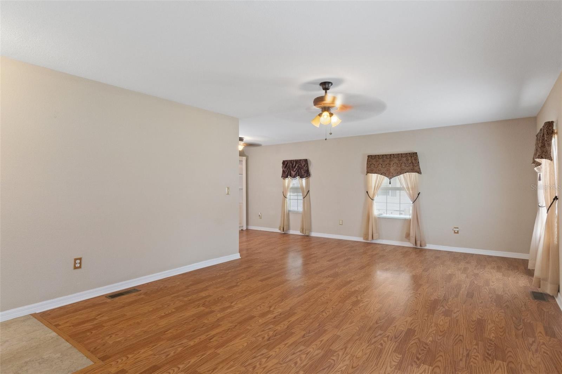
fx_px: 281
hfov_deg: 90.0
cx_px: 281
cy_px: 187
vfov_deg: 67.4
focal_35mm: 18
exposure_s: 1/1.67
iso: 640
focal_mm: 12
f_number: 8
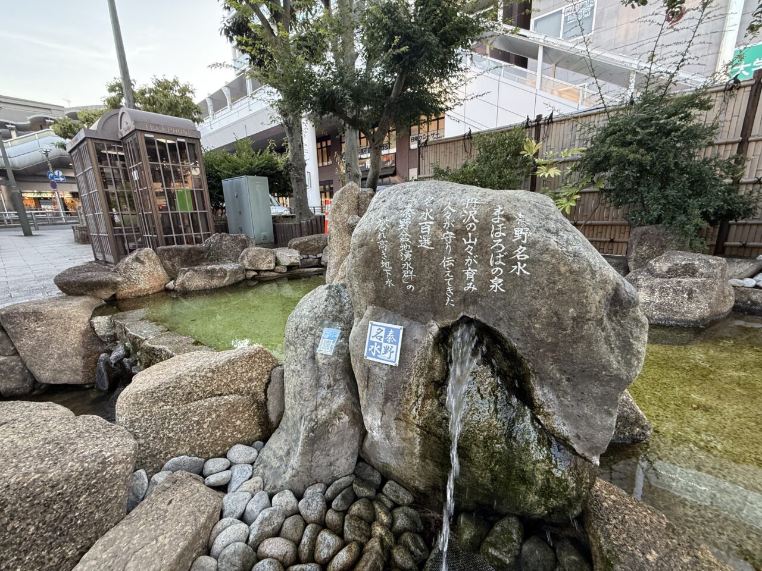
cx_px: 381
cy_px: 286
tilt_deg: -12.5
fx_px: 308
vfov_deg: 85.7
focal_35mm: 14
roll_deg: +0.9
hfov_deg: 102.1
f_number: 2.2
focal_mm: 2.22
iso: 200
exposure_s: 1/99
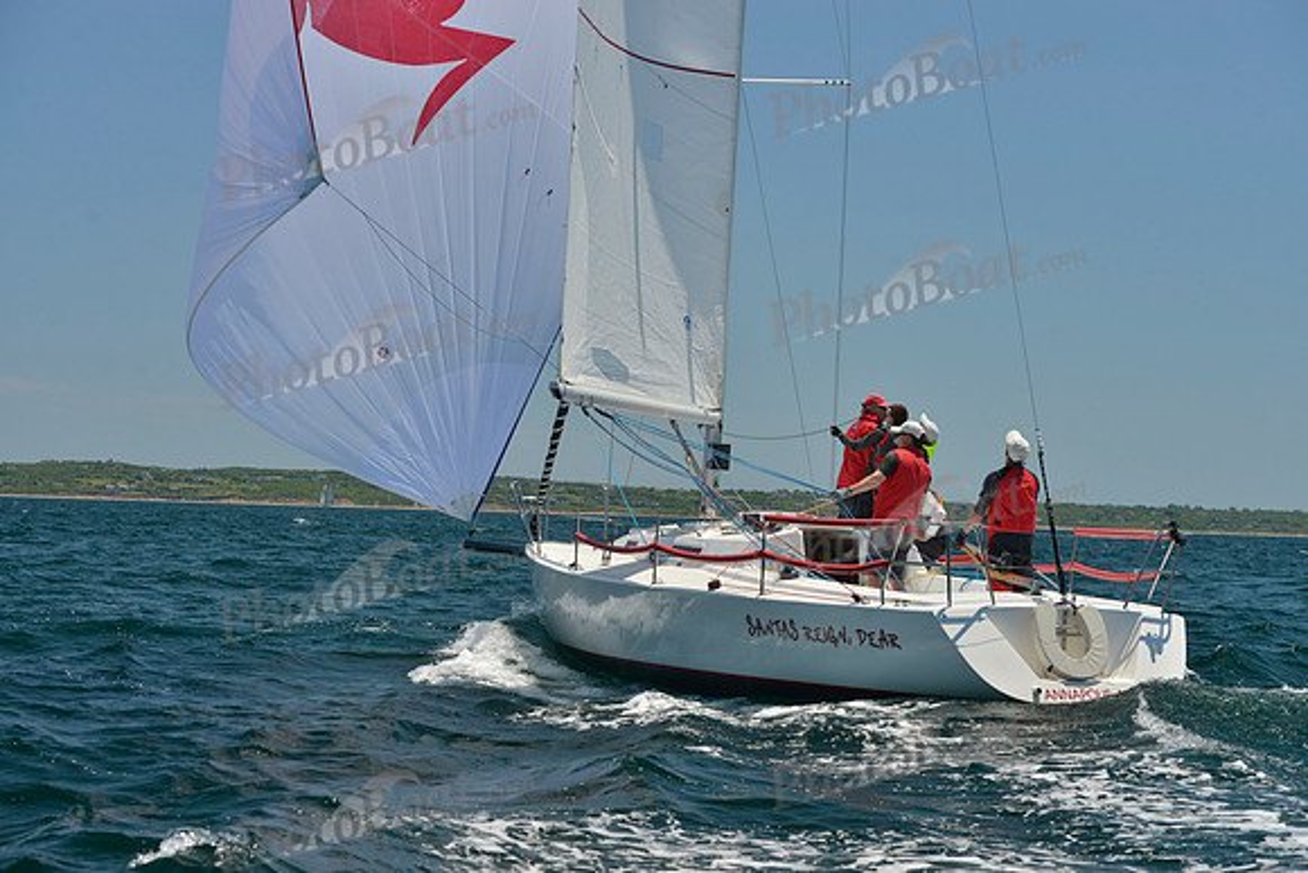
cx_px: 654
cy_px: 436
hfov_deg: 28.8
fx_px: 2544
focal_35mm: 70
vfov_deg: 19.5
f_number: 8
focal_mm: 70
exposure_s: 1/800
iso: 400
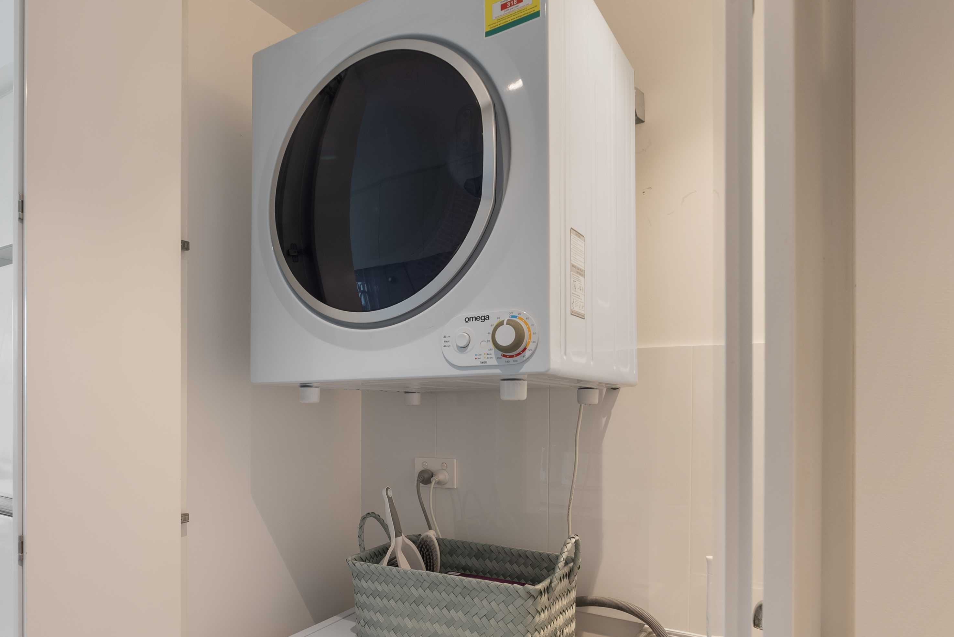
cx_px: 347
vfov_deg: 54.7
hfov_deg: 74.5
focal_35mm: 23
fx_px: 610
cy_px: 388
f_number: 9
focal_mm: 16
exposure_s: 1/6
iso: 250
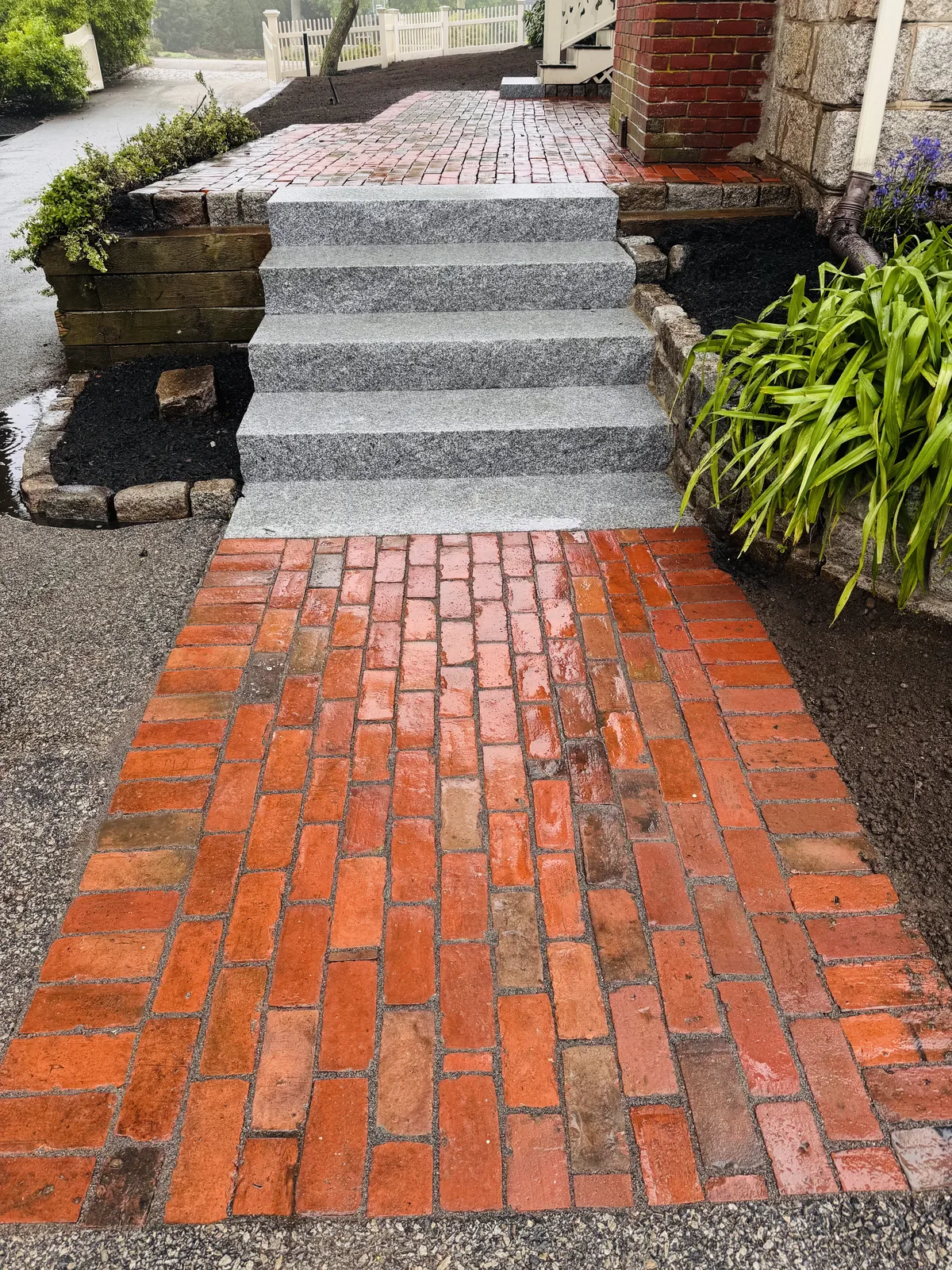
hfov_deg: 56.8
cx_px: 476
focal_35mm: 24
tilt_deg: -34.3
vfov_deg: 71.6
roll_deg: +0.0
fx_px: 880
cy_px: 635
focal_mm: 6.76
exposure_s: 1/137
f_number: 1.78
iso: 50
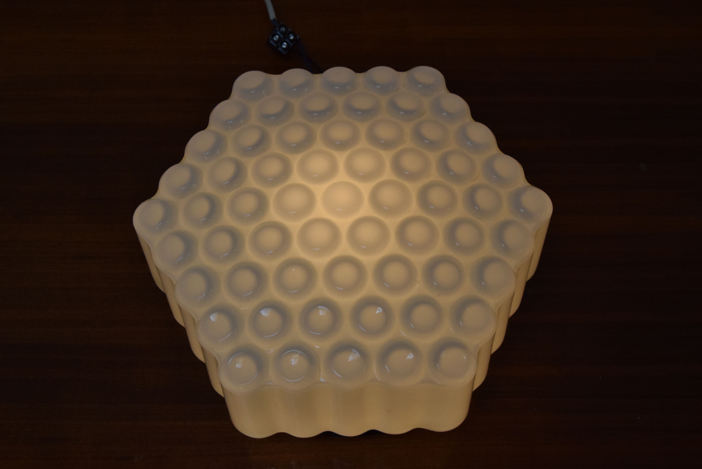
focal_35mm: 42
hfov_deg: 46.4
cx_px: 351
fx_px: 820
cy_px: 234
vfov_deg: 31.9
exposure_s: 1/400
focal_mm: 28
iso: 1600
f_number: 10
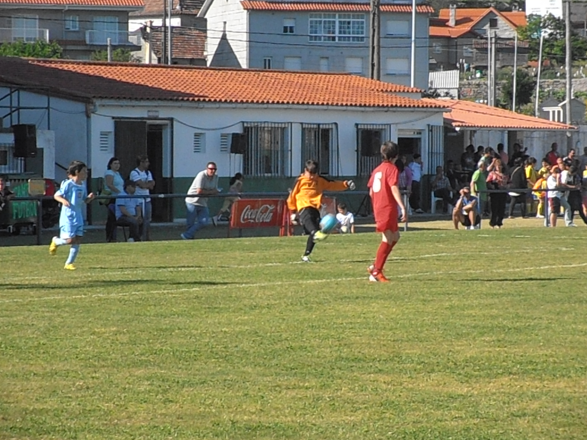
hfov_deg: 9.9
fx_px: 3374
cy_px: 221
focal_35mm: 199
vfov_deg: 7.5
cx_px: 294
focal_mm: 35.05
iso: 400
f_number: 15
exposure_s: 1/160
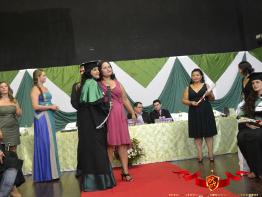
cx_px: 101
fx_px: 326
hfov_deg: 43.5
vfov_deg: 33.6
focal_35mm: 43
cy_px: 106
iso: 3200
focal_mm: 24
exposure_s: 1/20
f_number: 4.5
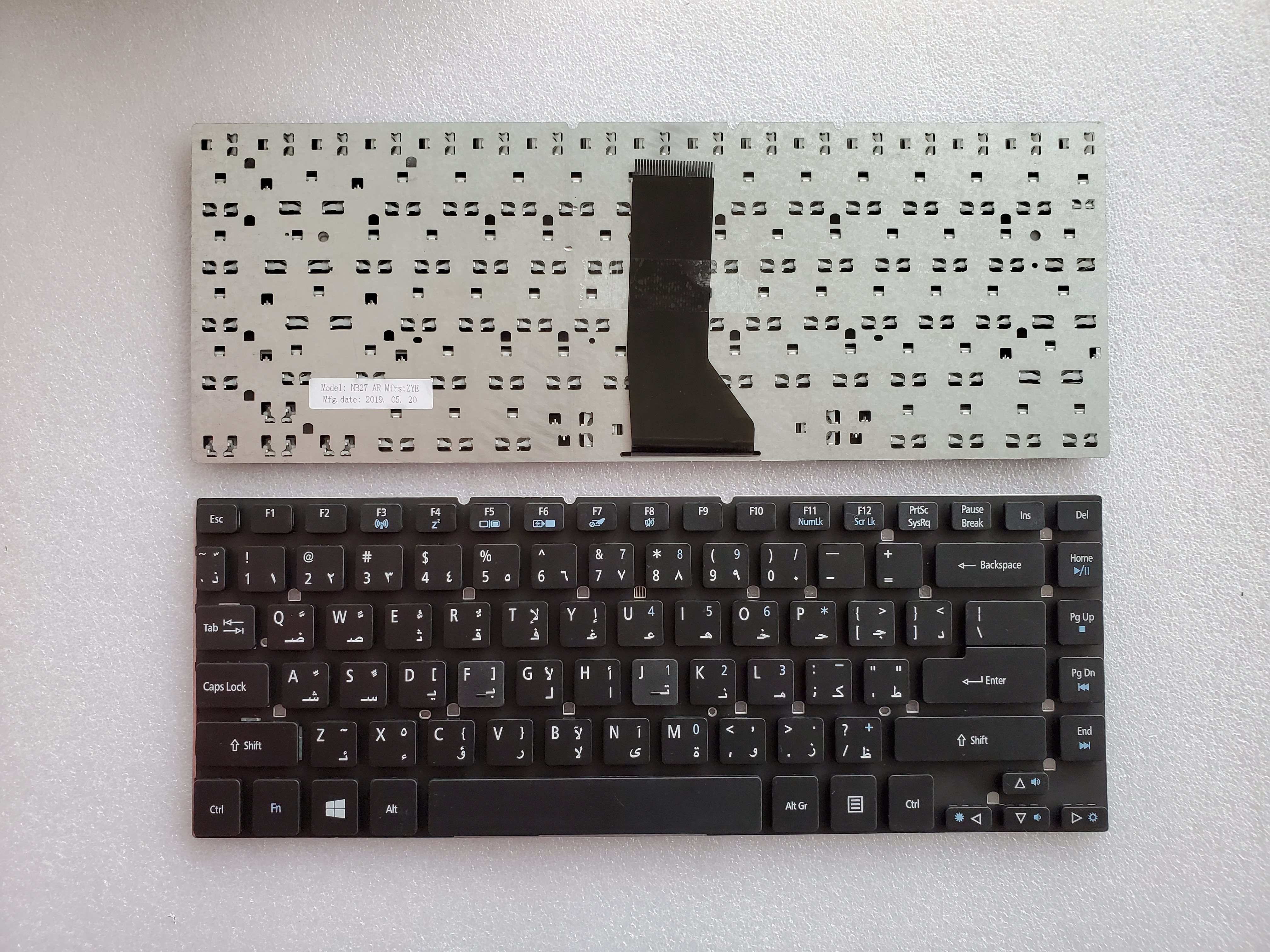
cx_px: 635
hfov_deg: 67.3
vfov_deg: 53.1
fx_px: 954
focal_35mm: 26
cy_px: 476
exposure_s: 1/100
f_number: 2.4
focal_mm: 4.3
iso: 200
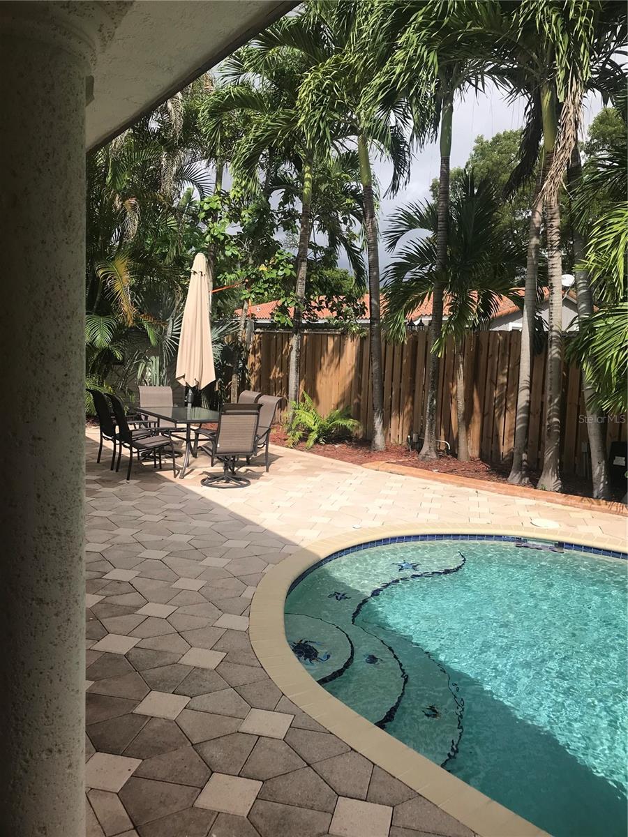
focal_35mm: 28
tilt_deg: -6.1
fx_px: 677
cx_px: 314
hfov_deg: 49.7
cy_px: 418
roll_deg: -2.2
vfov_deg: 63.4
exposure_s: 1/2591
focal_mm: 3.99
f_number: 1.8
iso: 20
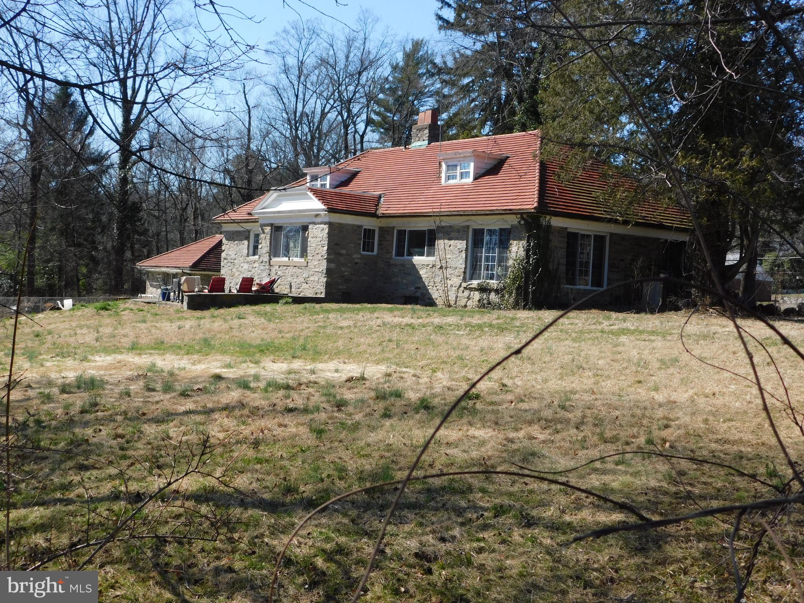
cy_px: 302
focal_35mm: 45
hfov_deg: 42.1
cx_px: 402
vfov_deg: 32.2
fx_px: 1045
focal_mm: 8
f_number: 3.7
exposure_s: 1/800
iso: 125
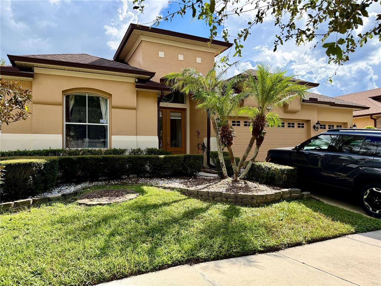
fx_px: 264
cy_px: 143
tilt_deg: -0.1
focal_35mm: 24
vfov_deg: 56.8
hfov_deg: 71.6
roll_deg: +0.4
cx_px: 190
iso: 100
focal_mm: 6.76
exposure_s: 1/3584
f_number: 1.78
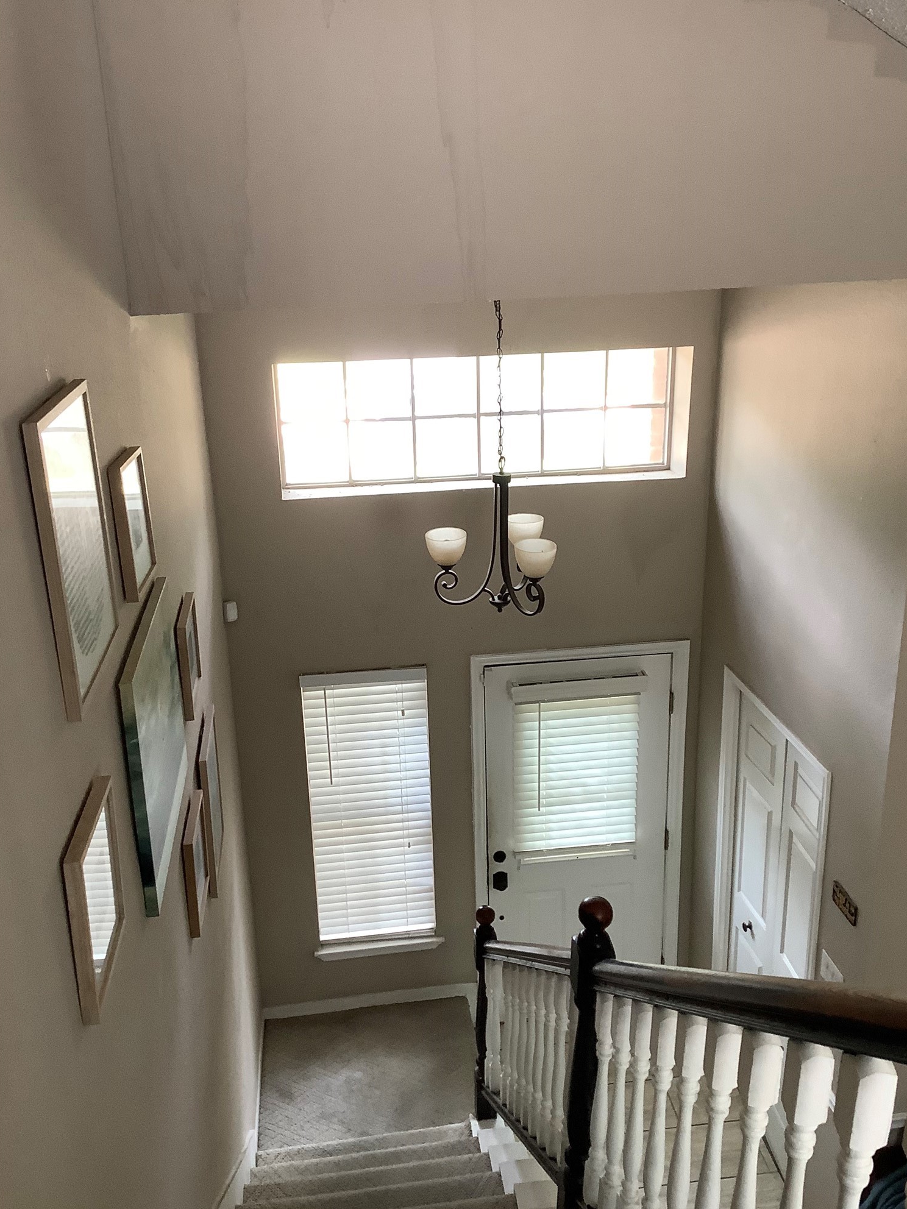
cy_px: 604
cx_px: 462
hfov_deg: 44.2
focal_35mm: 32
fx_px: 1118
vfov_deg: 56.8
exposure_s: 1/60
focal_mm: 3.3
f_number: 2.4
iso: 100
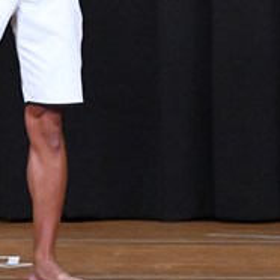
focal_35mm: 716
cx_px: 4
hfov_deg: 2.4
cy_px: 3
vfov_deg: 2.4
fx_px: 6552
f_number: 5.6
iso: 8000
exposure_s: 1/400
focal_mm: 135
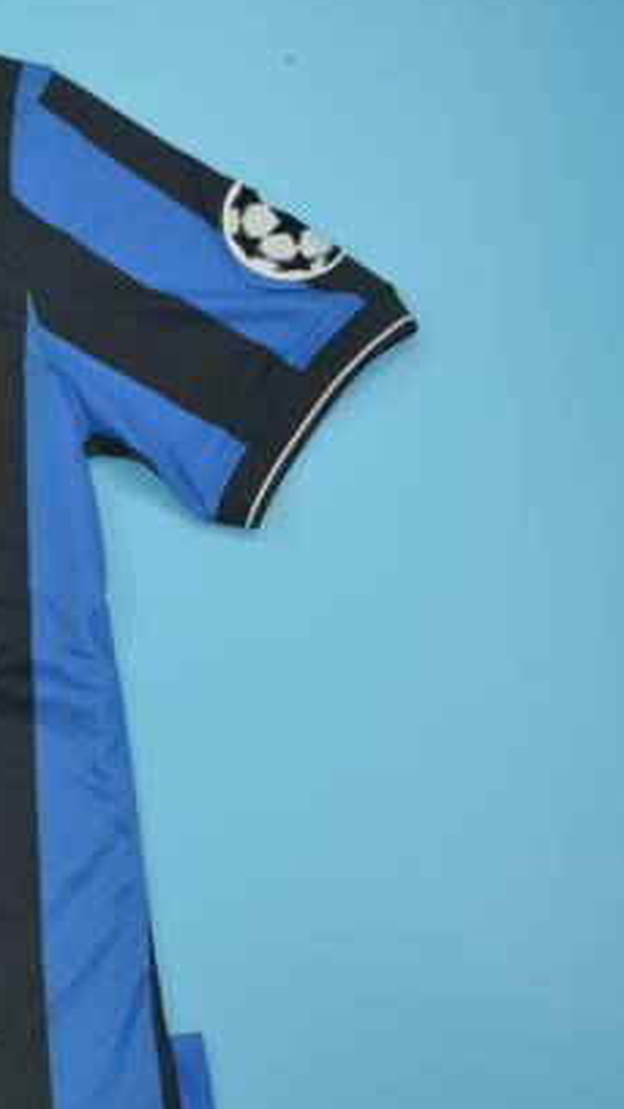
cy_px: 623
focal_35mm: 68
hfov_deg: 16.2
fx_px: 2000
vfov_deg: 31.0
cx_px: -322
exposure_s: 1/125
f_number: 4
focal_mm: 22
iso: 200
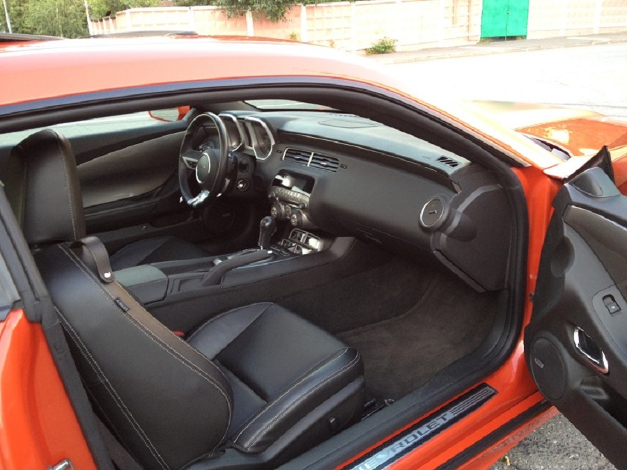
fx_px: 634
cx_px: 314
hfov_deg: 52.6
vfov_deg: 40.7
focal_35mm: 35
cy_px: 235
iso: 100
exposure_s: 1/20
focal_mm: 4.28
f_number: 2.4
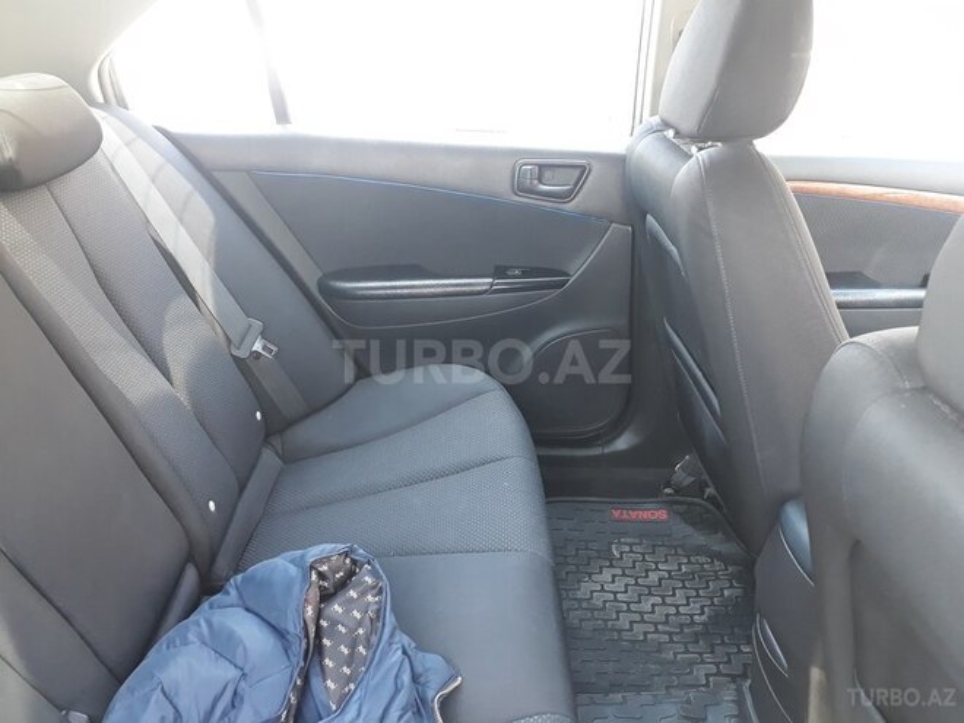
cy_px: 362
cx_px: 482
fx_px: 752
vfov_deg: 51.4
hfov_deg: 65.3
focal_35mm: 27
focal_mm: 3.6
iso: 160
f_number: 1.9
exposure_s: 1/33
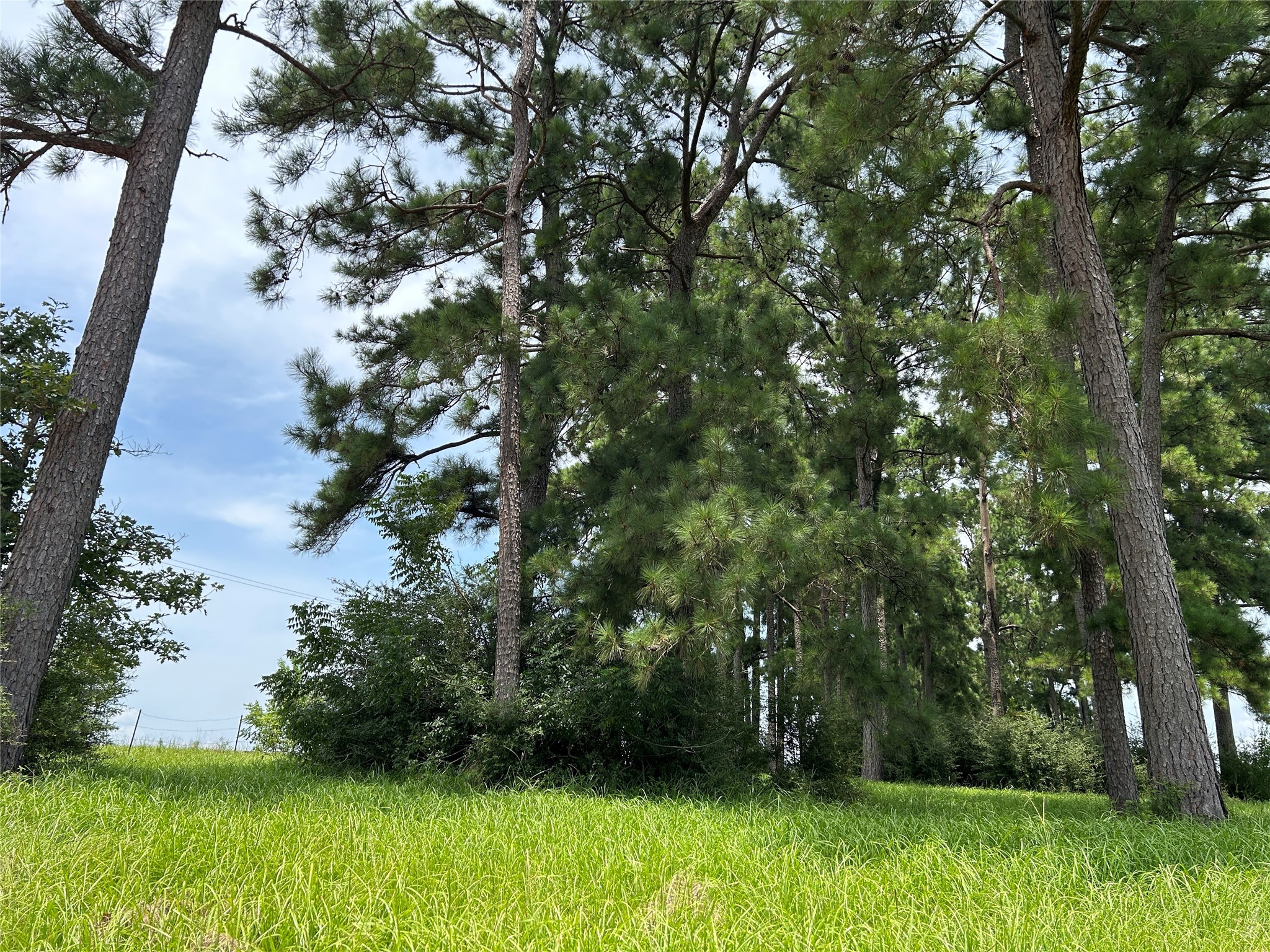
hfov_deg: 67.3
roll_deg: -1.3
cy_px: 476
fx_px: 954
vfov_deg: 53.1
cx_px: 635
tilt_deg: +18.9
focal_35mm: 26
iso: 50
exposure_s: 1/1511
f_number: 1.5
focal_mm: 5.7
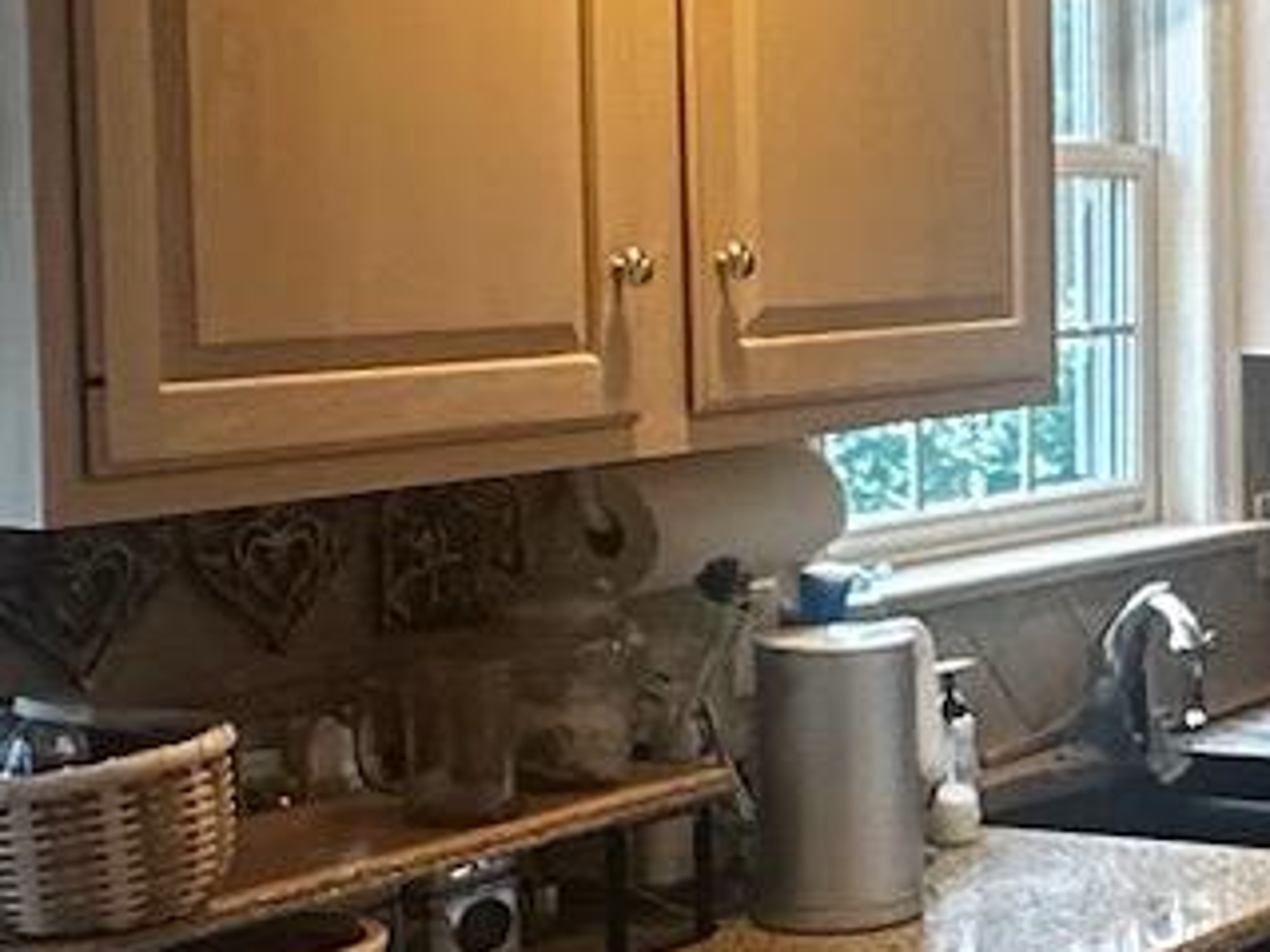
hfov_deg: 19.7
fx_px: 3301
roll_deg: -0.8
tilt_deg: -2.0
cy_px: 410
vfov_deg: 16.4
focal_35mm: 90
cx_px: 1752
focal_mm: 2.22
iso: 250
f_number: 2.2
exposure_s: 1/120
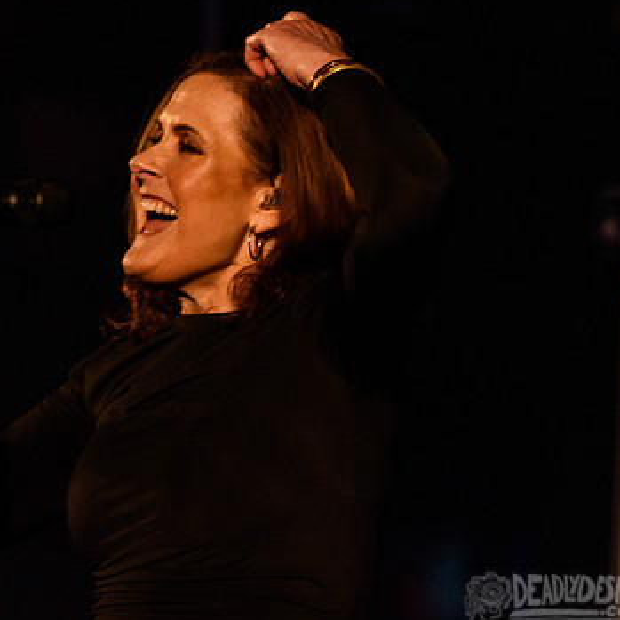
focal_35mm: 900
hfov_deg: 1.9
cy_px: 347
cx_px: 242
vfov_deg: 1.9
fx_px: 18237
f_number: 6.3
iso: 4000
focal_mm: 550
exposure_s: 1/80
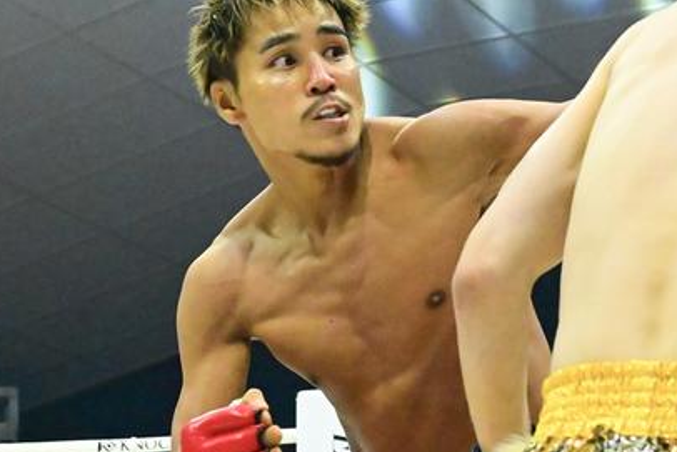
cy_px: 234
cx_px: 582
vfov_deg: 12.9
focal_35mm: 106
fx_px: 1994
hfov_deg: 19.0
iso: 16000
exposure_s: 1/1000
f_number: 5
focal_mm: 43
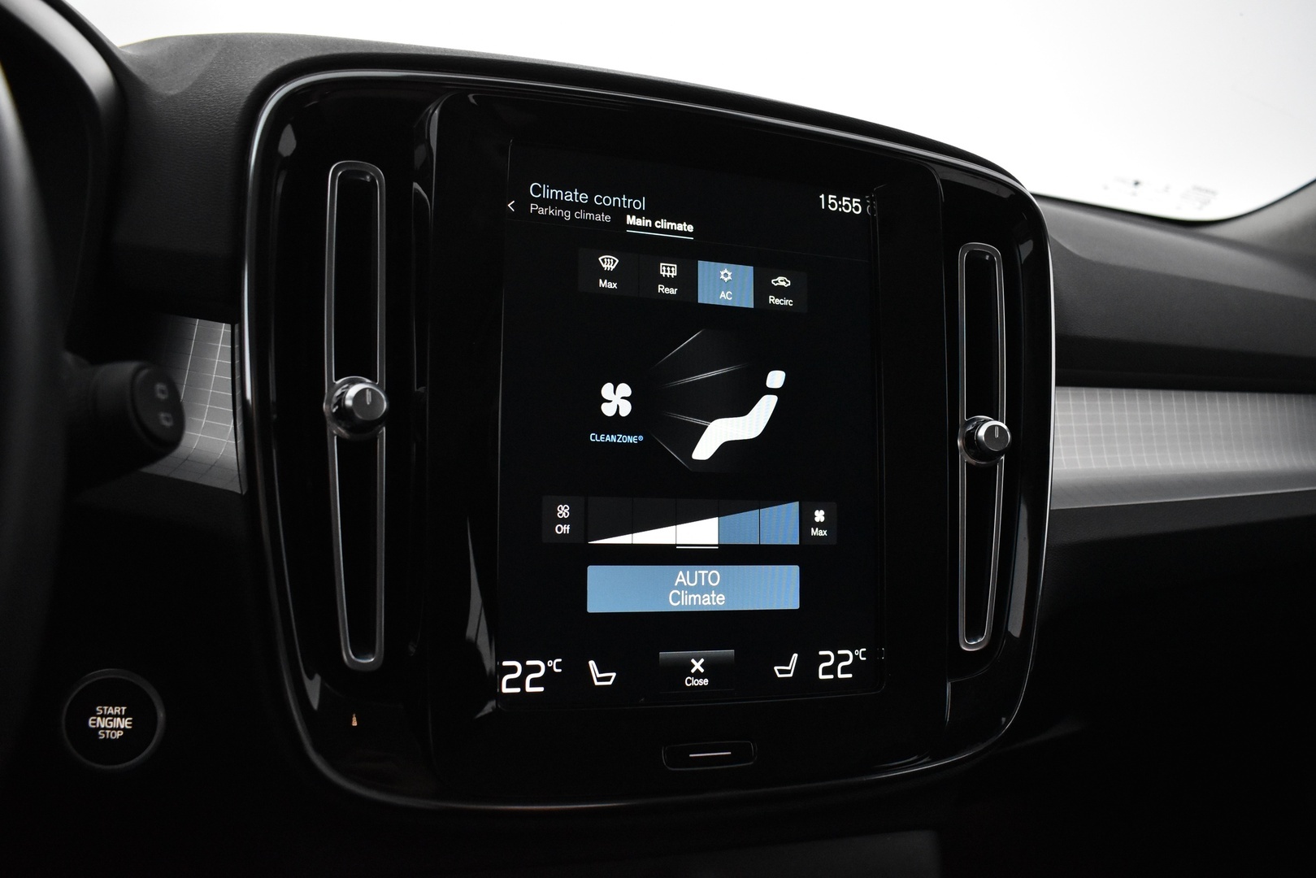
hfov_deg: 67.4
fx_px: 987
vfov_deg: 47.9
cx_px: 658
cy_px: 439
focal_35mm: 27
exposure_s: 1/80
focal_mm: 18
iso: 3200
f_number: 4.5
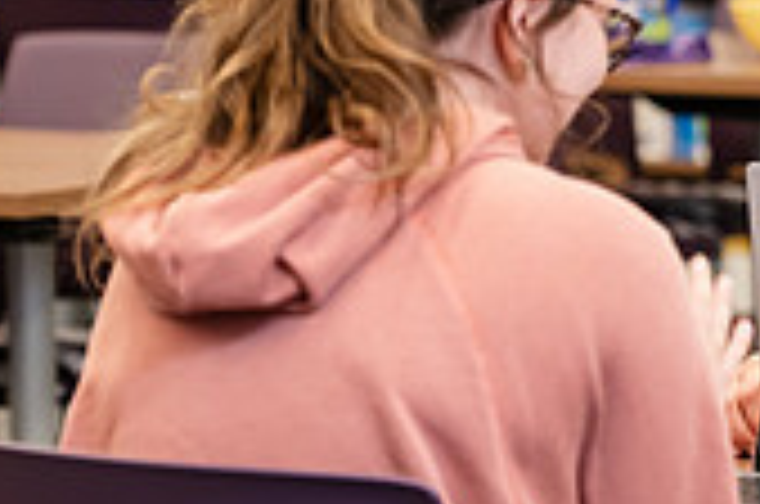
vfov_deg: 4.2
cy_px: 65
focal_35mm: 327
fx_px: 6890
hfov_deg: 6.3
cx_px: 1057
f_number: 3.2
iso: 1000
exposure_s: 1/200
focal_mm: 95
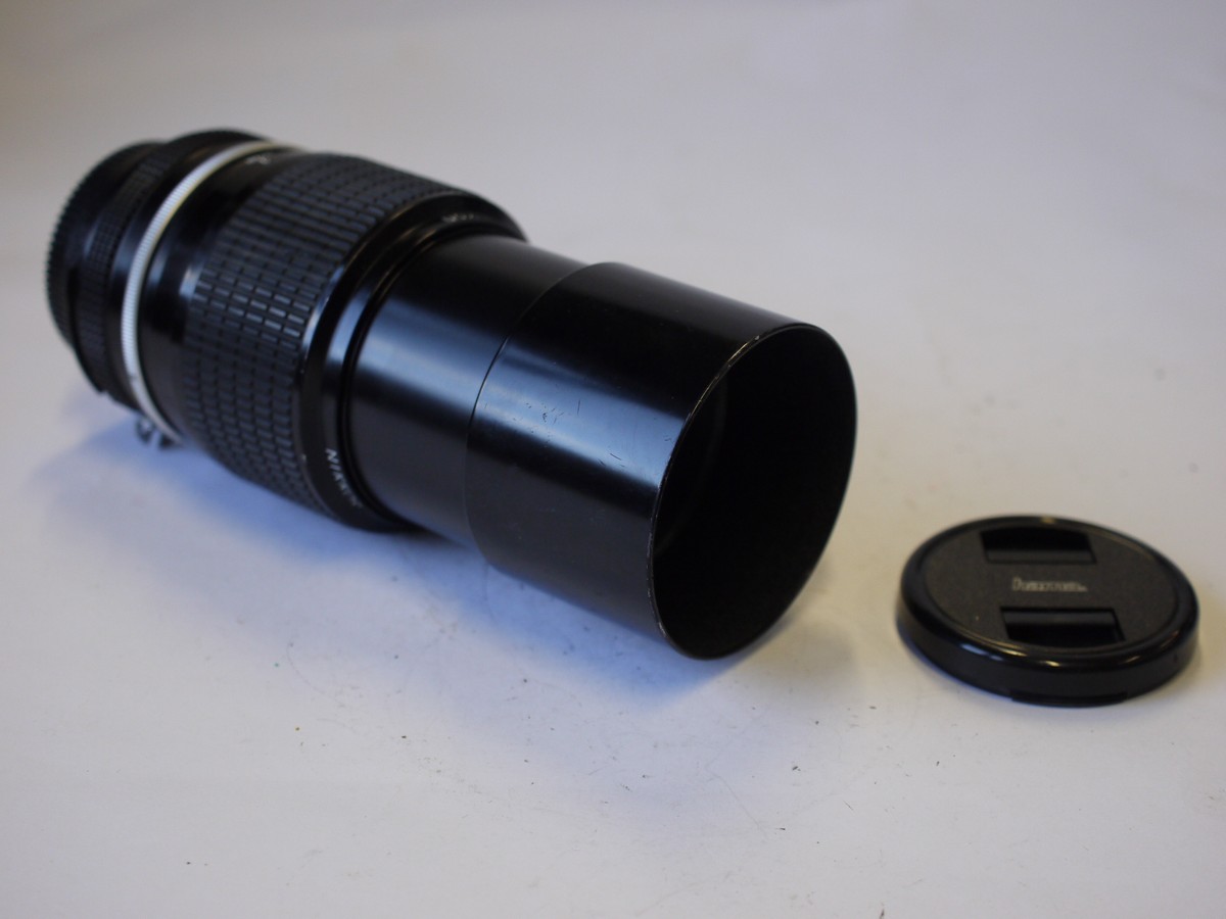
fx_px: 2125
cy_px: 460
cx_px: 613
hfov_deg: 32.2
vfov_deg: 24.4
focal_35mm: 60
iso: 400
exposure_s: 1/200
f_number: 4
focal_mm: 30
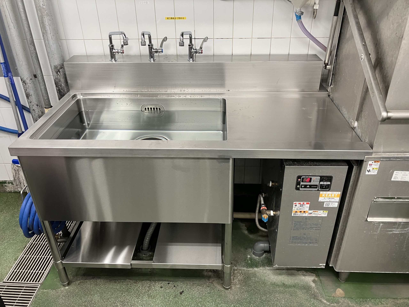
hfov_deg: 63.4
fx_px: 331
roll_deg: -0.5
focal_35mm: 28
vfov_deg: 49.7
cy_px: 154
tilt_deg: -29.7
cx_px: 204
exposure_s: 1/60
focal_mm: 3.99
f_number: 1.8
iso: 80
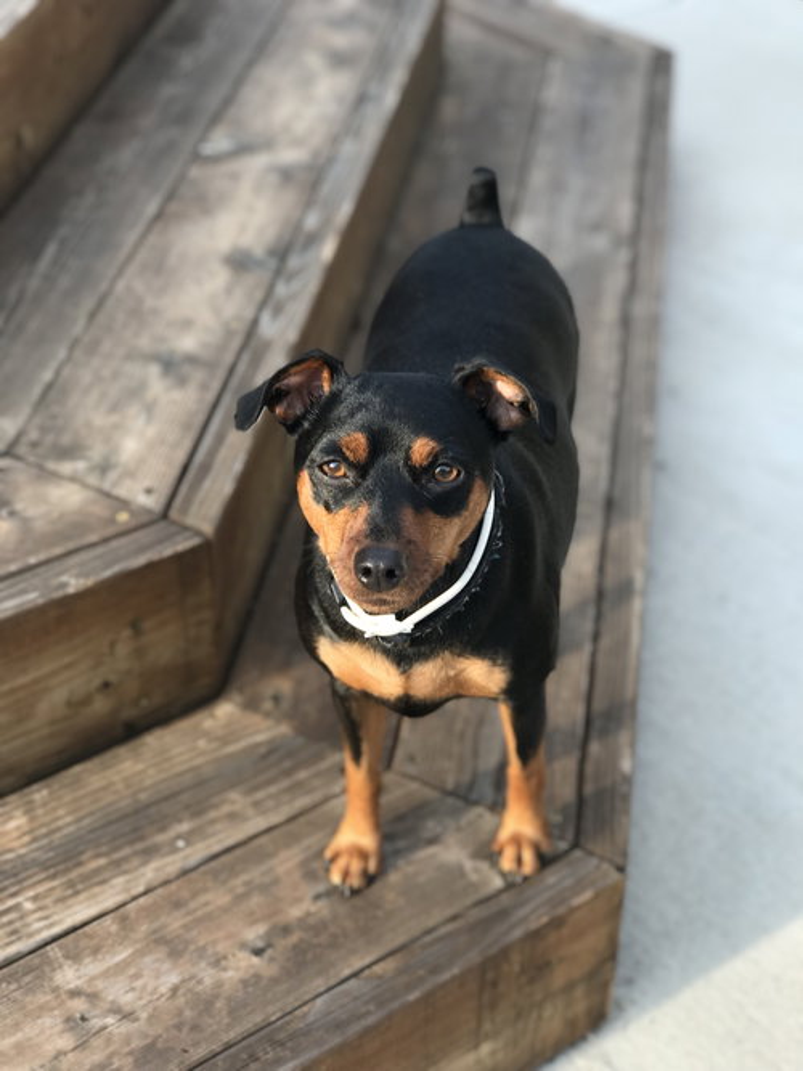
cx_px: 402
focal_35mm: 57
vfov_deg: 33.8
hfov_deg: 25.7
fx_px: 1764
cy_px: 536
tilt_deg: -35.4
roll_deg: +0.0
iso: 20
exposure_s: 1/124
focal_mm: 6.6
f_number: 2.8
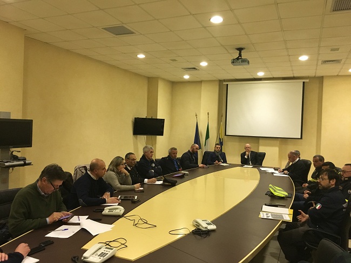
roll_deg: -1.7
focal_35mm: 29
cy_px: 132
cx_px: 176
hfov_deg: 61.7
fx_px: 294
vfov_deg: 48.2
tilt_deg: +0.3
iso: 200
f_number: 2.2
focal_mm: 4.15
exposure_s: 1/20
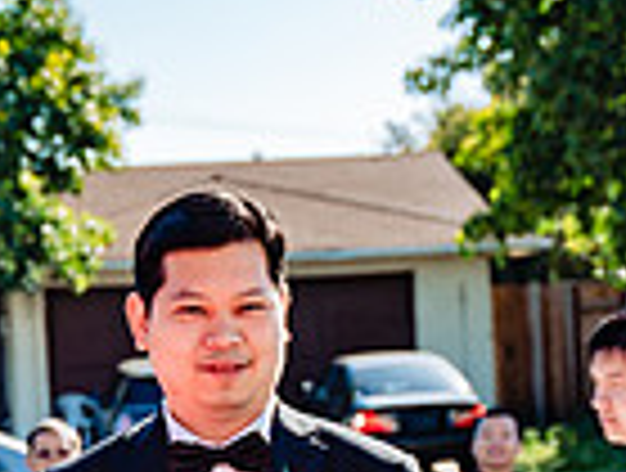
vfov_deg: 10.2
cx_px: 113
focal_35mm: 144
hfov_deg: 13.6
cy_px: 569
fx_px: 2611
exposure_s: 1/640
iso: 100
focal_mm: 36
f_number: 3.5
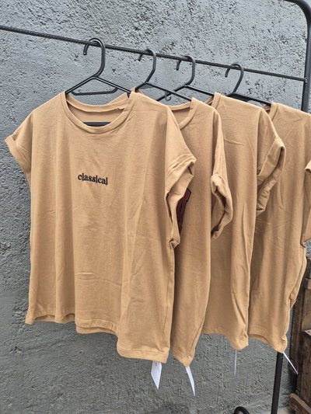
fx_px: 275
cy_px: 207
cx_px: 156
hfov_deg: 58.9
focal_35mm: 23
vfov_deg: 73.9
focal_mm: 5.4
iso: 200
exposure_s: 1/180
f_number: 1.8
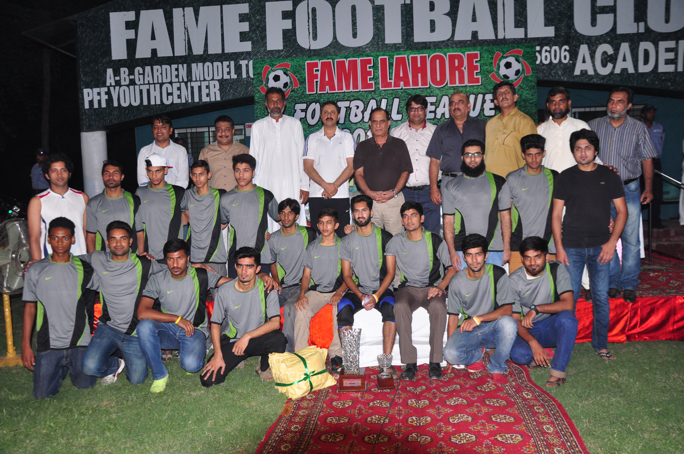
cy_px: 227
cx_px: 342
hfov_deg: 59.6
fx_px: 598
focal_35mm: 32
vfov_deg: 41.6
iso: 640
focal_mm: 21
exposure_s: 1/125
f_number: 4.5
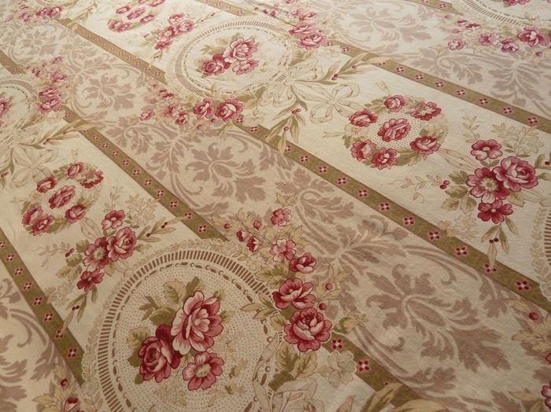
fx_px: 398
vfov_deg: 54.8
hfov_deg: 69.4
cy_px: 206
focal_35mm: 25
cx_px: 276
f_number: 3.3
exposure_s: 1/30
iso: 125
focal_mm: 4.1
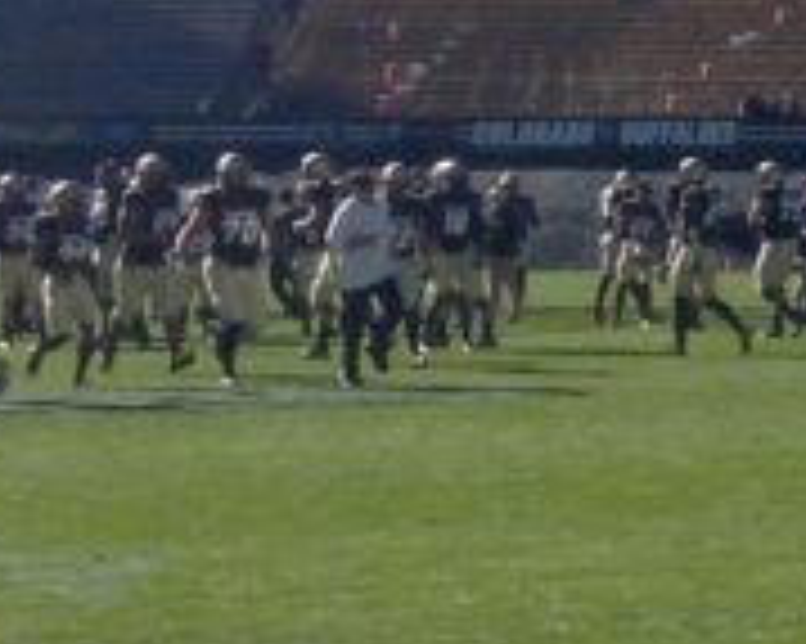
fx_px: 4387
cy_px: 241
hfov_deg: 9.8
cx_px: 1626
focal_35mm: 184
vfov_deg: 8.4
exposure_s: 1/1114
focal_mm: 3.3
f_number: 2.4
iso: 25
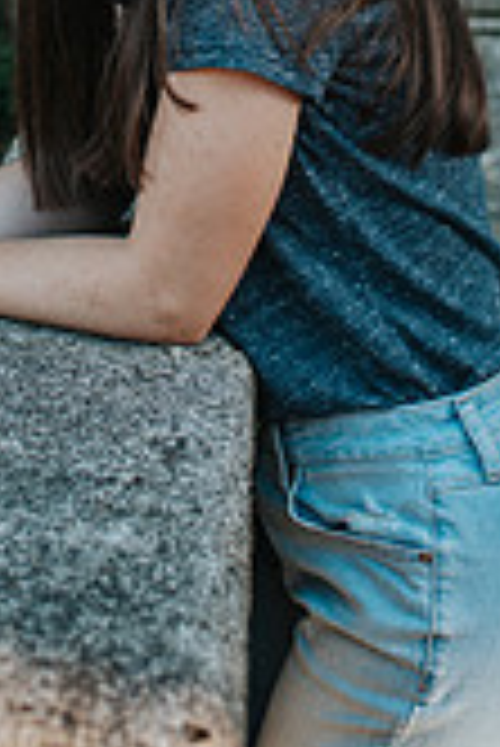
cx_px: 203
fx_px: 1975
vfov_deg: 20.3
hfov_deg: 14.4
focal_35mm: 95
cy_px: -112
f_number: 2.8
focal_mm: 35
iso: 450
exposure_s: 1/500
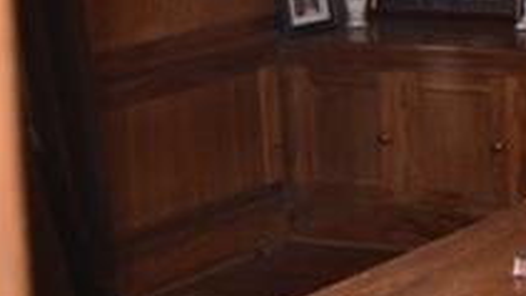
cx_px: 1072
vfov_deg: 8.7
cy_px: -154
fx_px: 1912
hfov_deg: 13.3
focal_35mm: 137
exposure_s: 1/60
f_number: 3.5
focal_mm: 18
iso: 560
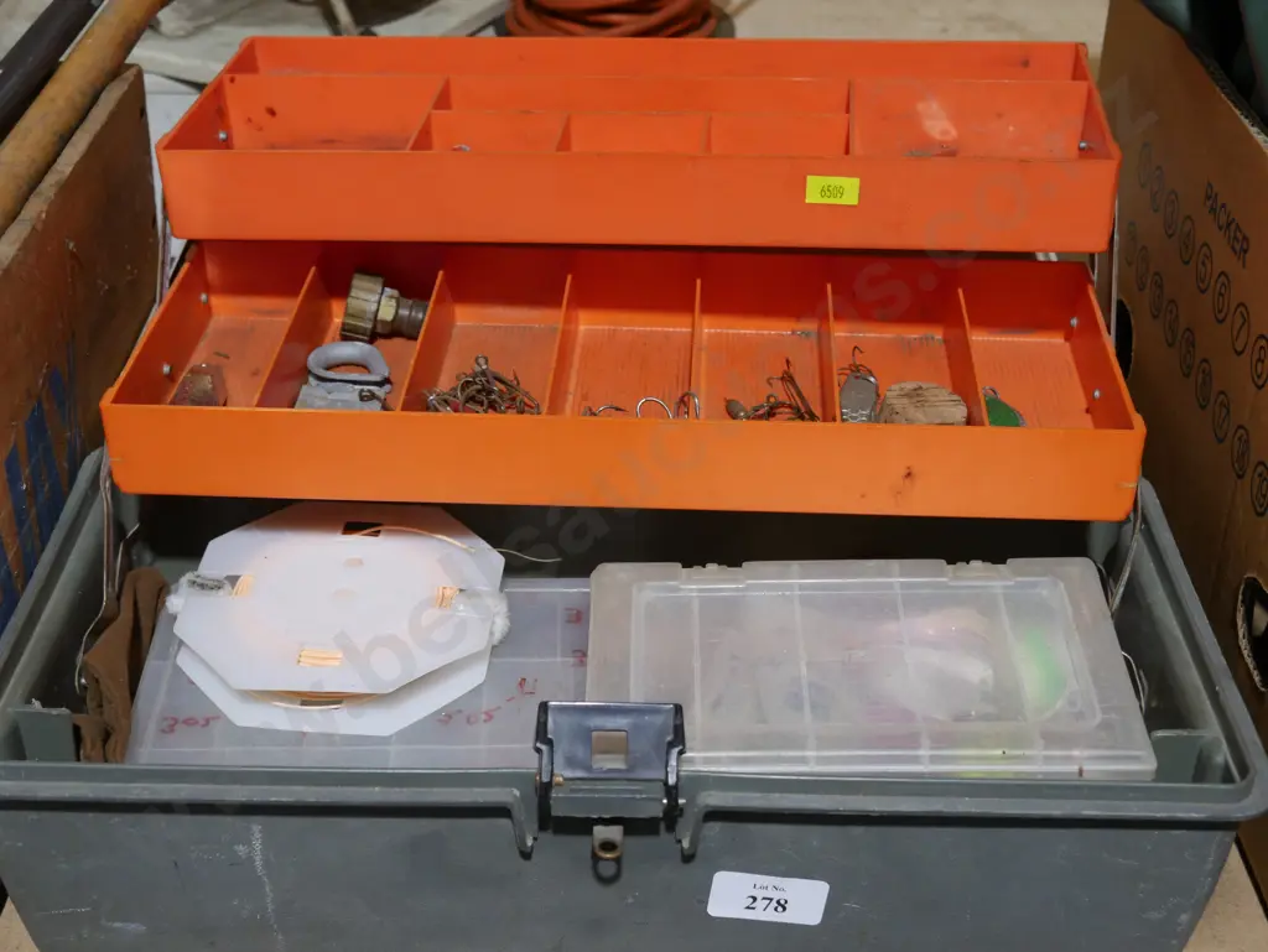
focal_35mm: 54
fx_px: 1979
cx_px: 634
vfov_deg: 27.1
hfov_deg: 35.5
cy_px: 476
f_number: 5.3
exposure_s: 1/60
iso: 800
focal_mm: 27
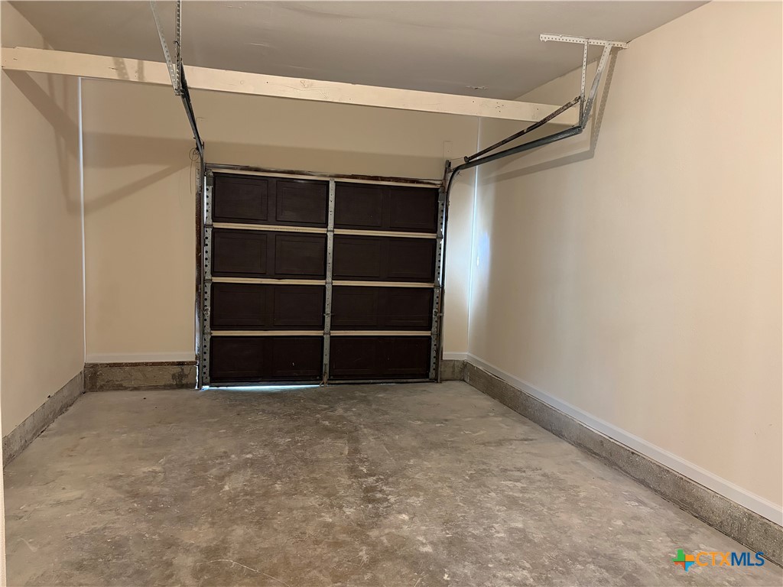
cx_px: 392
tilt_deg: -4.8
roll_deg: -2.6
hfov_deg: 67.3
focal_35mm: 26
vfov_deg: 53.1
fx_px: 588
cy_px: 294
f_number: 1.6
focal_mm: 5.96
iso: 400
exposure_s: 1/40
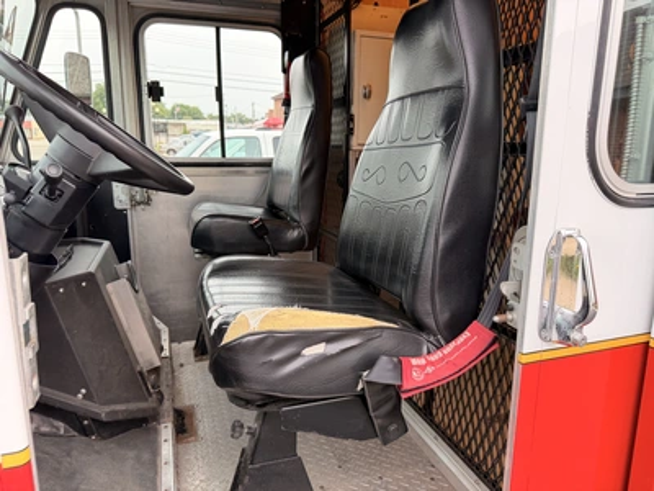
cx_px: 327
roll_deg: -1.6
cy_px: 246
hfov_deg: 71.6
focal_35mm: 24
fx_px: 453
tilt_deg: -8.7
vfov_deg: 56.8
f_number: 1.78
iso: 80
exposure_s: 1/478
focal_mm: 6.76
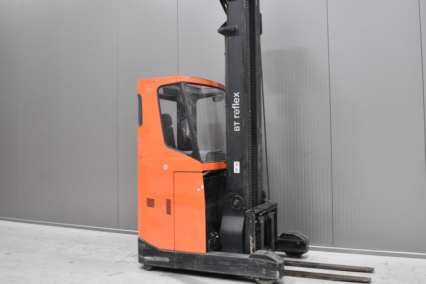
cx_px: 226
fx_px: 426
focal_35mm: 36
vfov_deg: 36.8
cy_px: 128
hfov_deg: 53.1
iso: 1600
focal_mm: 20
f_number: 5
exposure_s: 1/50
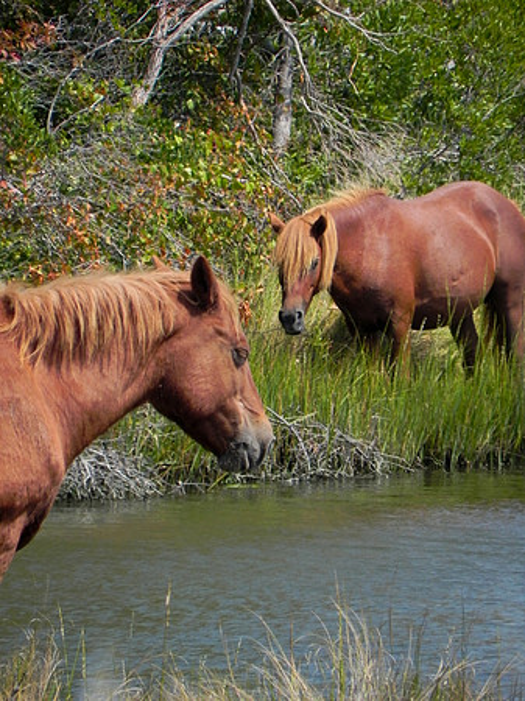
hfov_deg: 2.7
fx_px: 11133
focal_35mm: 550
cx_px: 262
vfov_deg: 3.6
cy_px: 350
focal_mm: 97.8
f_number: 5
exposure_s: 1/1000
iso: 200
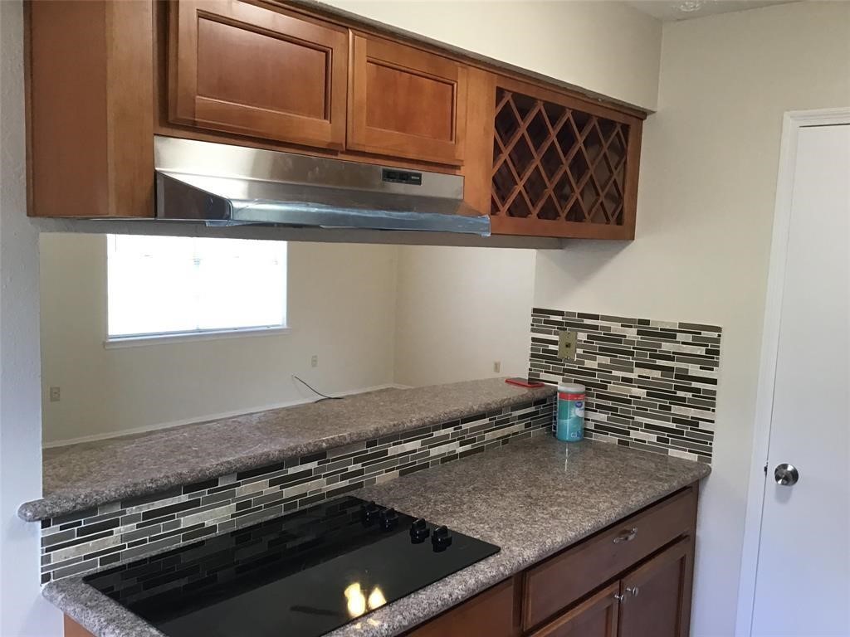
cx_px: 425
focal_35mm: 31
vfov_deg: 45.4
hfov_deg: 58.4
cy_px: 318
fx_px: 761
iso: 64
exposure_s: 1/30
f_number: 2.4
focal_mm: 3.3
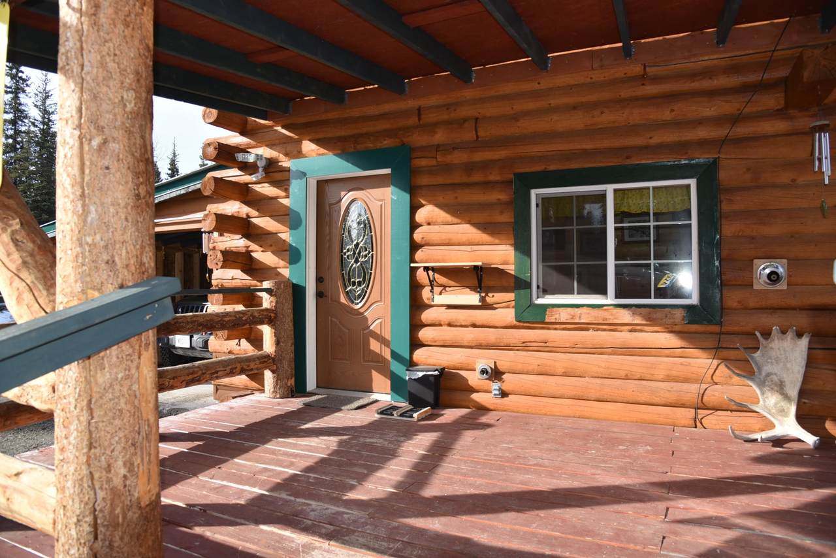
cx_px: 418
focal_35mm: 24
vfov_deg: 53.2
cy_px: 279
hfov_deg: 73.7
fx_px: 557
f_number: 6.3
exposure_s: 1/160
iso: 100
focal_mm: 24
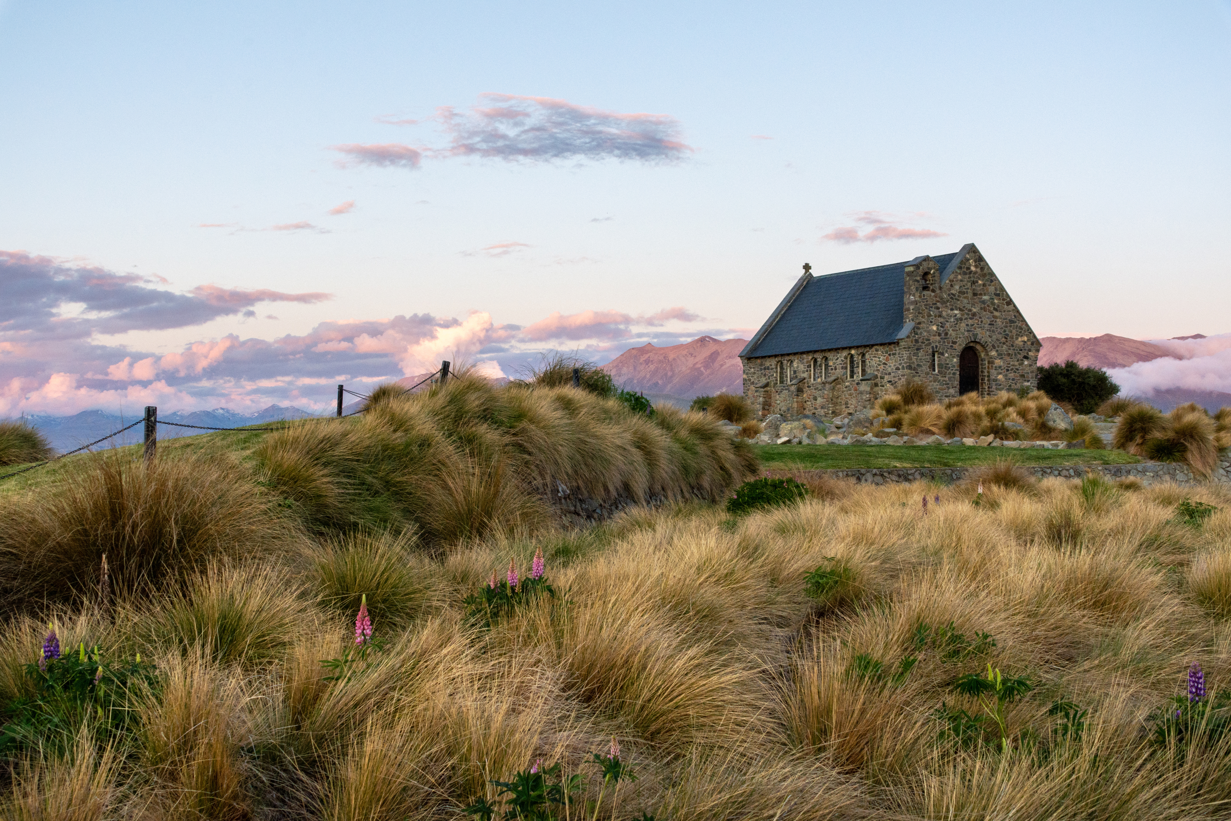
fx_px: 1436
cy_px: 410
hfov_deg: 46.4
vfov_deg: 31.9
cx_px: 616
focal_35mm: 42
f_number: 11
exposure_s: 1/80
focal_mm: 28
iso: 500
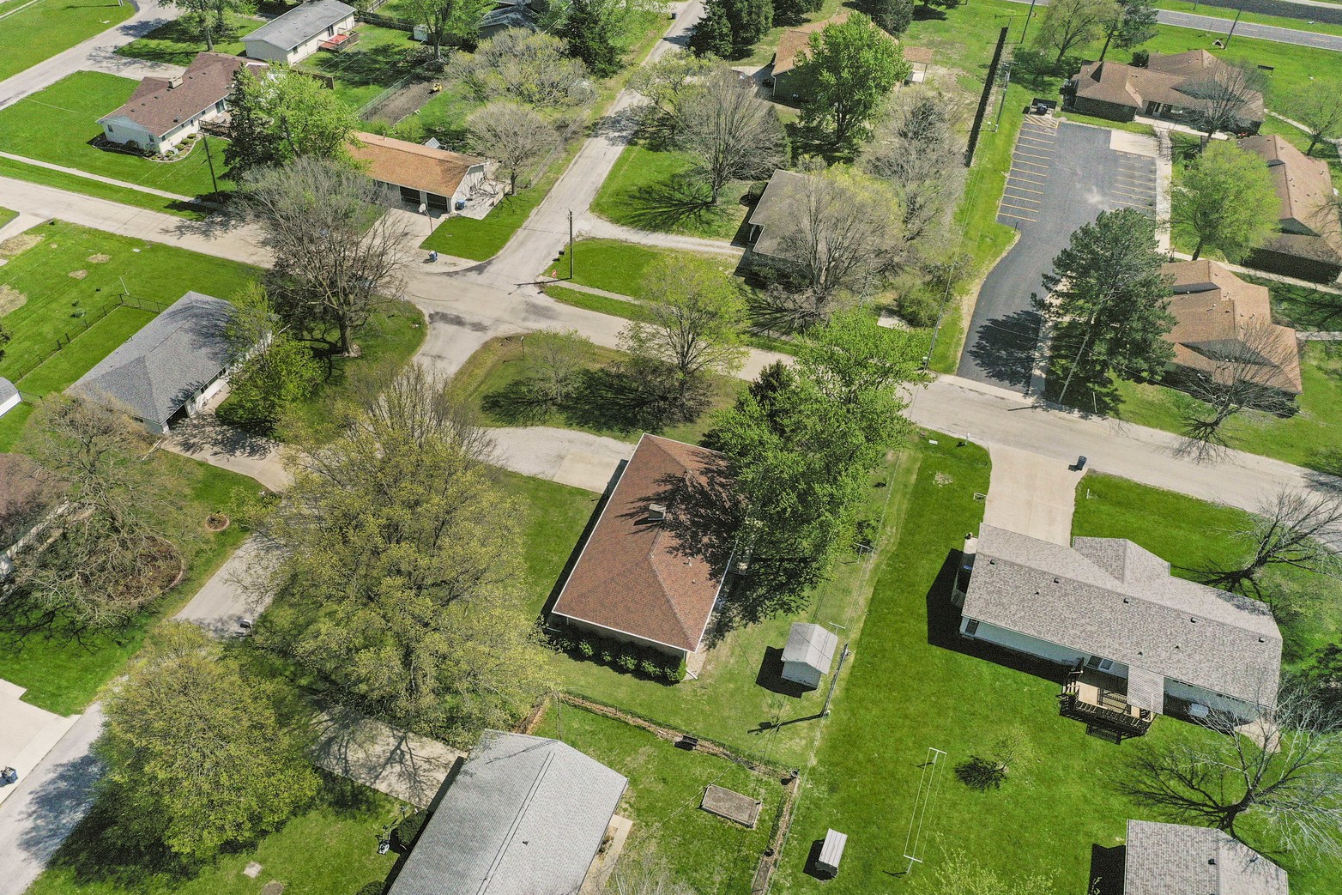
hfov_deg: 63.6
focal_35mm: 29
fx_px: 1081
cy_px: 452
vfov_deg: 45.0
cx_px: 655
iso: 200
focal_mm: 10.26
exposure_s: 1/4000
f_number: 5
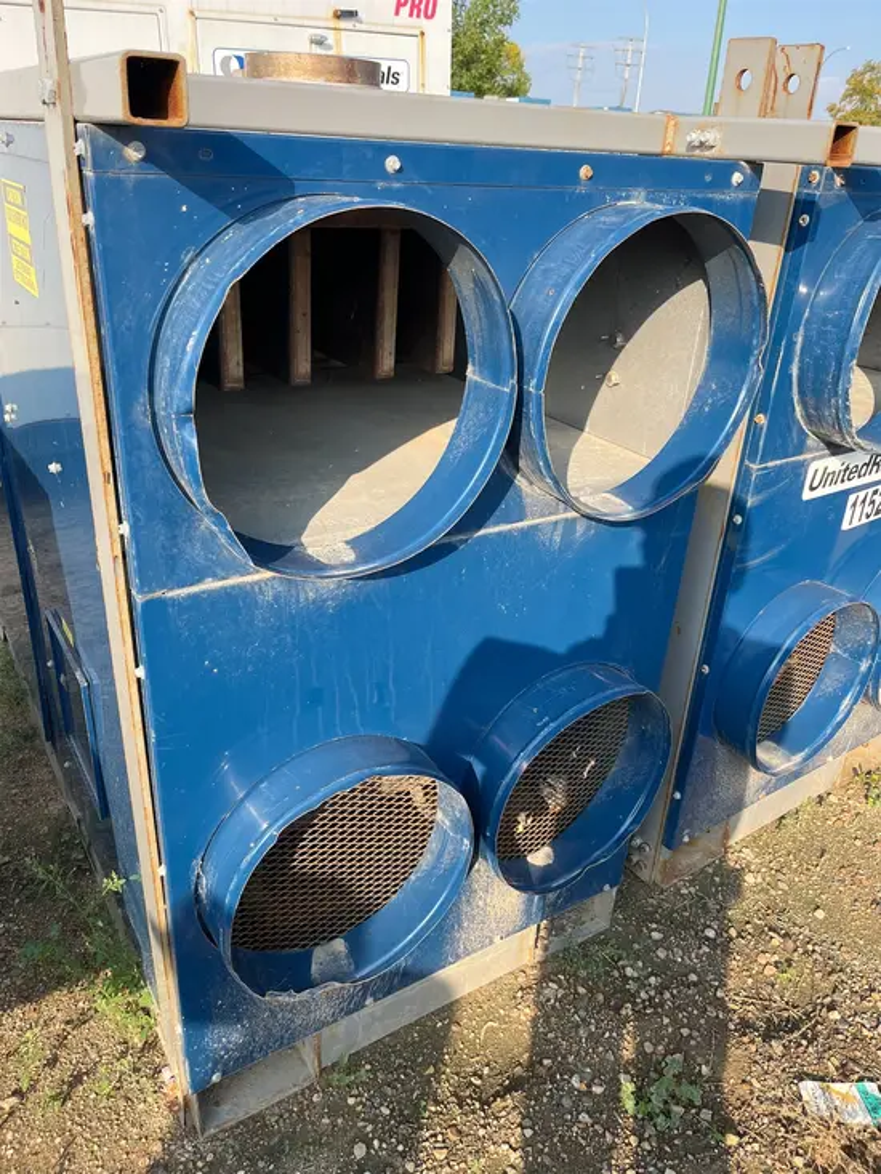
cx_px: 440
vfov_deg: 67.3
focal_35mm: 26
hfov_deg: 53.1
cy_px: 587
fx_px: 882
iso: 50
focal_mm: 5.1
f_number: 1.6
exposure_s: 1/898
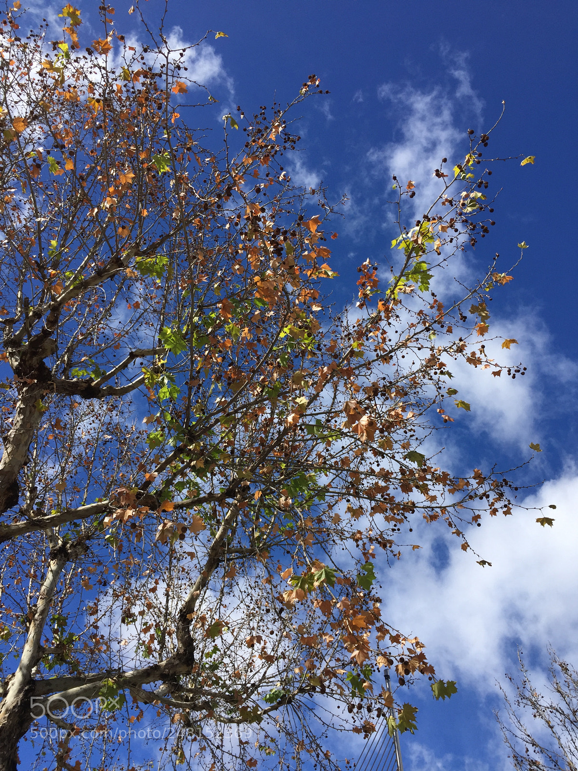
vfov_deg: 61.7
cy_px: 386
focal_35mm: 29
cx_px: 289
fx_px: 646
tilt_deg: +59.4
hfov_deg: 48.2
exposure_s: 1/2198
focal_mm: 4.15
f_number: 2.2
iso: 32
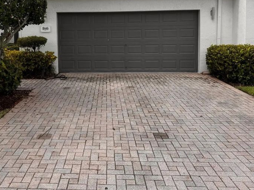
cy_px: 51
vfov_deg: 38.8
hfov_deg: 50.7
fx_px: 264
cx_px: 92
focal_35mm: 36
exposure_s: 1/2041
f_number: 1.78
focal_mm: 6.76
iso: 80
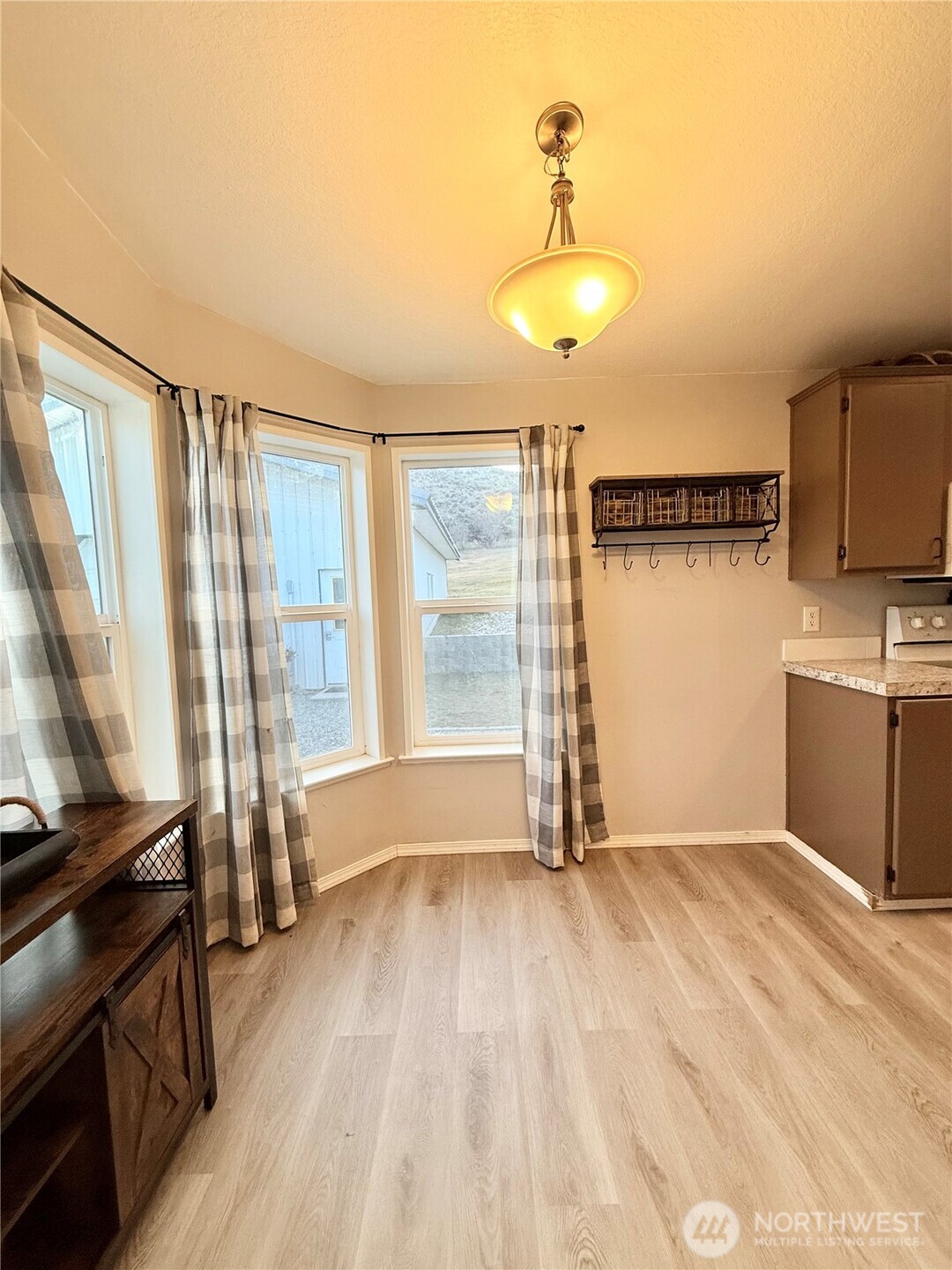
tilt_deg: -3.8
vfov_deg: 102.1
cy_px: 635
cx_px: 476
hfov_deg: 85.7
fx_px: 513
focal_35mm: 14
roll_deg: +2.1
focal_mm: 2.22
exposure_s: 1/120
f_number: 2.2
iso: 200
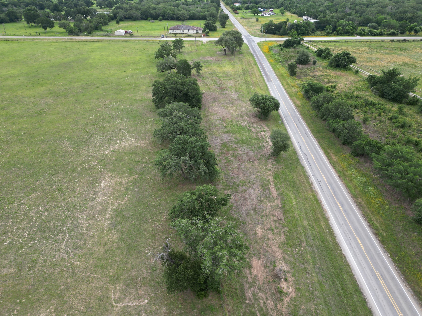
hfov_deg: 69.4
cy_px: 156
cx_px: 214
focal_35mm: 25
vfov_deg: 54.9
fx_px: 305
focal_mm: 6.72
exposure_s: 1/400
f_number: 1.7
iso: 100
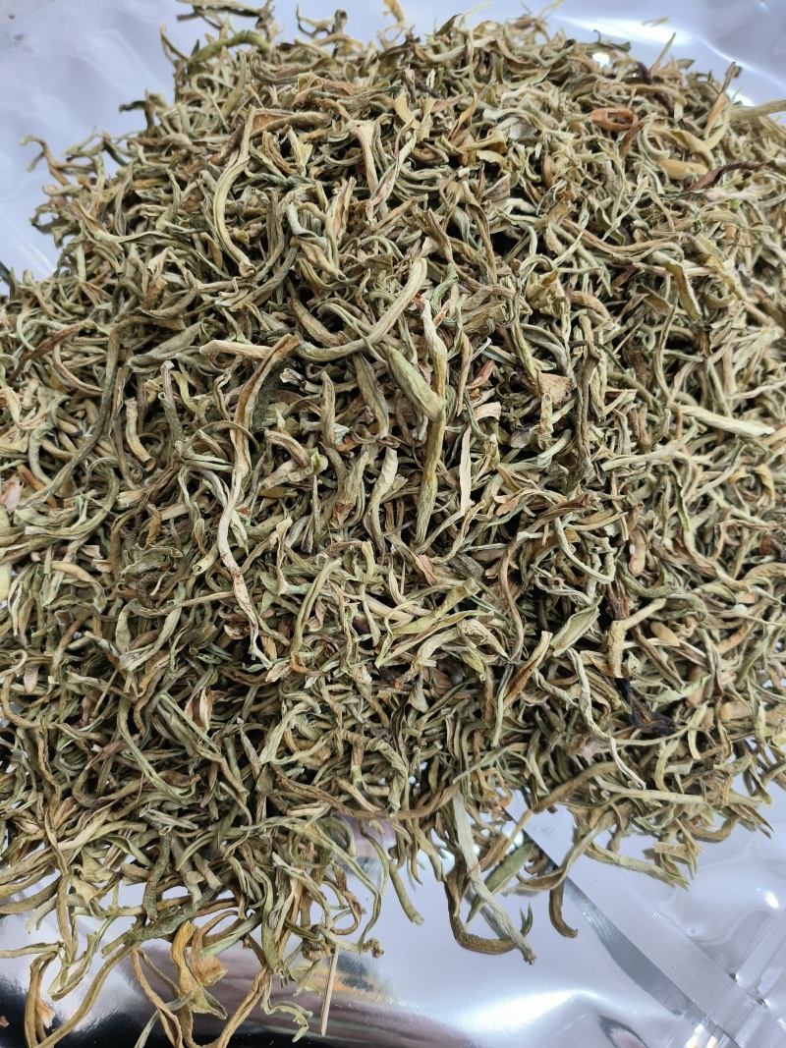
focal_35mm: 24
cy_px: 524
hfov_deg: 56.8
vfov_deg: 71.6
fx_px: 727
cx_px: 393
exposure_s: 1/60.1
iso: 241
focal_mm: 5.42
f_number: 1.8
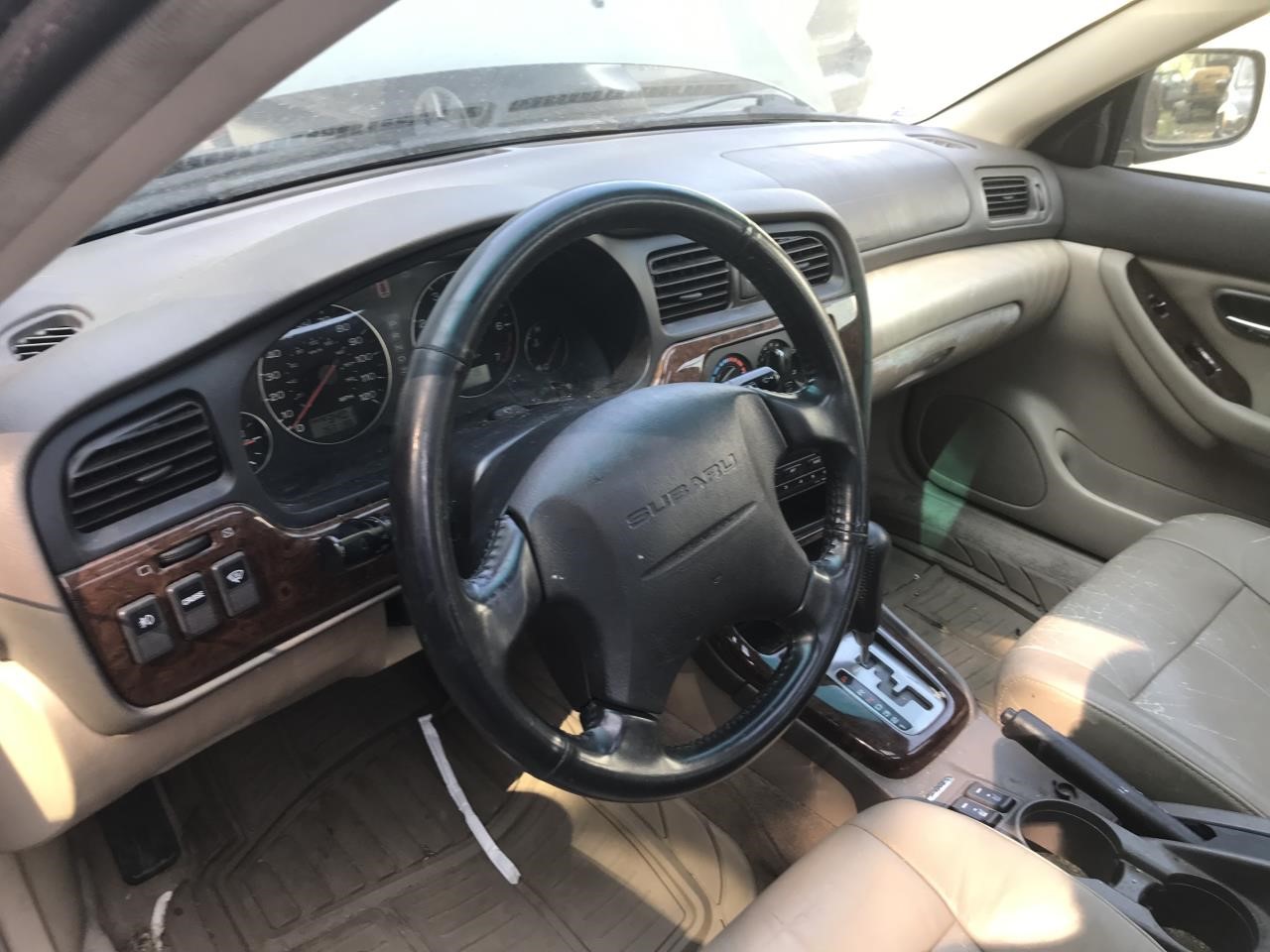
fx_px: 1027
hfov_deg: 63.4
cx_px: 635
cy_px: 476
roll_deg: -3.7
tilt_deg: -30.3
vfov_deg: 49.7
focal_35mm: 28
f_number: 1.8
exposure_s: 1/60
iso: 25
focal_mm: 3.99
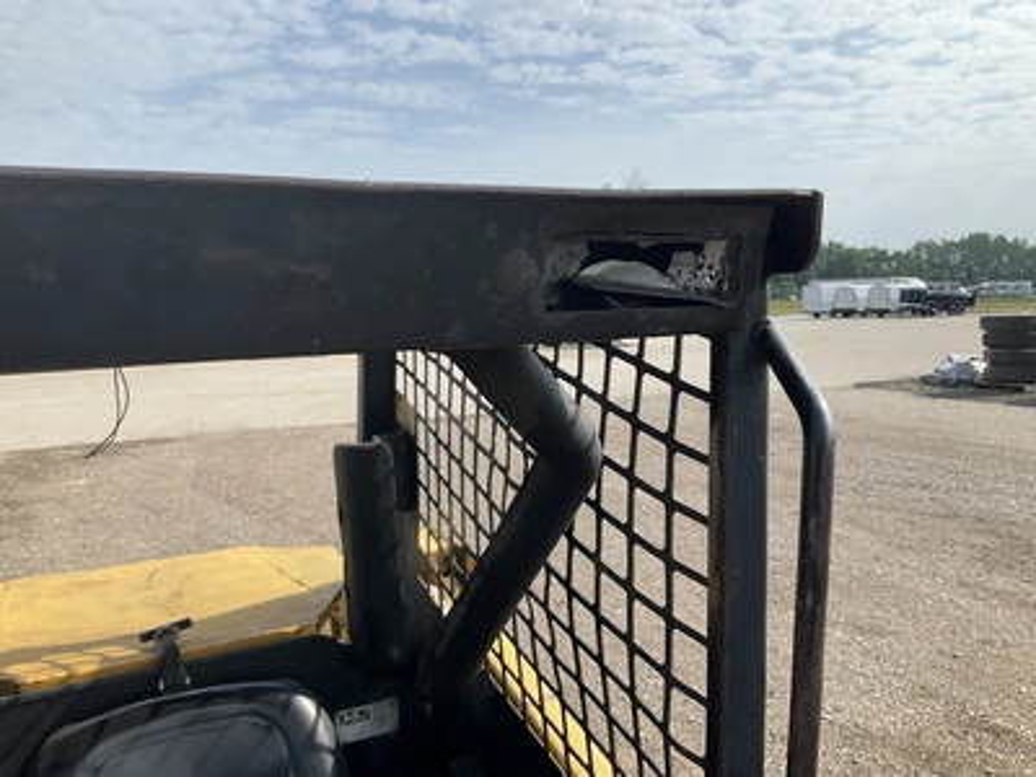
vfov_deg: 48.2
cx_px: 518
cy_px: 388
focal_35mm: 29
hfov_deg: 61.7
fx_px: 868
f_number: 1.8
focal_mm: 3
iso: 25
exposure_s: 1/1342
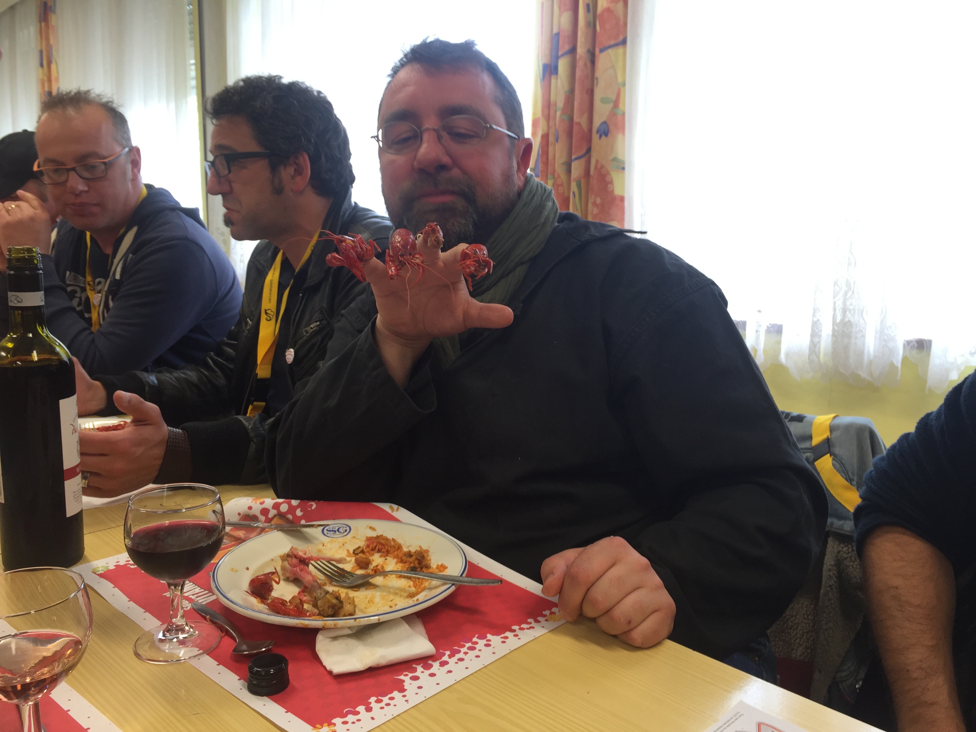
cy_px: 366
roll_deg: -0.9
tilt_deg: -9.7
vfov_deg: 48.2
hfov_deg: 61.7
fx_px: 818
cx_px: 488
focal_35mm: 29
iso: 32
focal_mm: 4.15
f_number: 2.2
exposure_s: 1/40
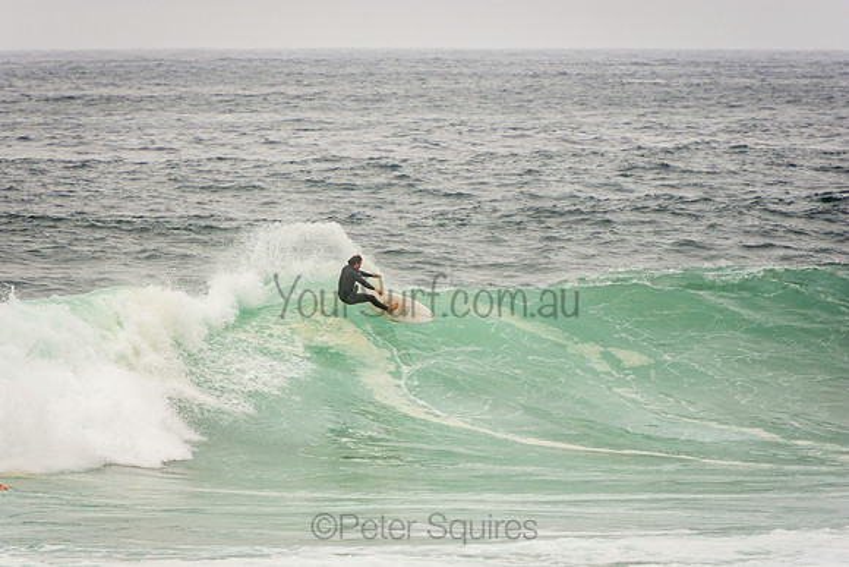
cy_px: 284
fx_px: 10614
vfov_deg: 3.1
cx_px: 424
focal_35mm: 450
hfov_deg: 4.6
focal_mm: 300
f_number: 5.6
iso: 200
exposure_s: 1/1250
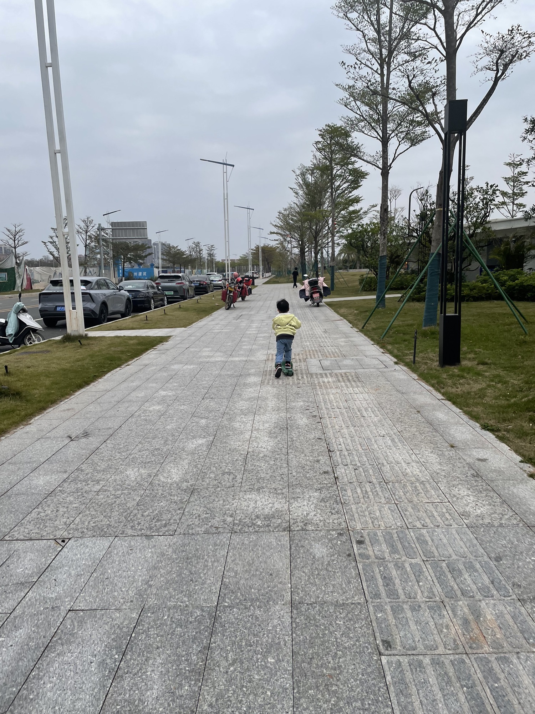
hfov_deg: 53.1
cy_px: 357
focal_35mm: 26
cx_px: 268
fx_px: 536
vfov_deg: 67.3
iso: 32
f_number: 1.6
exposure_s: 1/612
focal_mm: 4.2
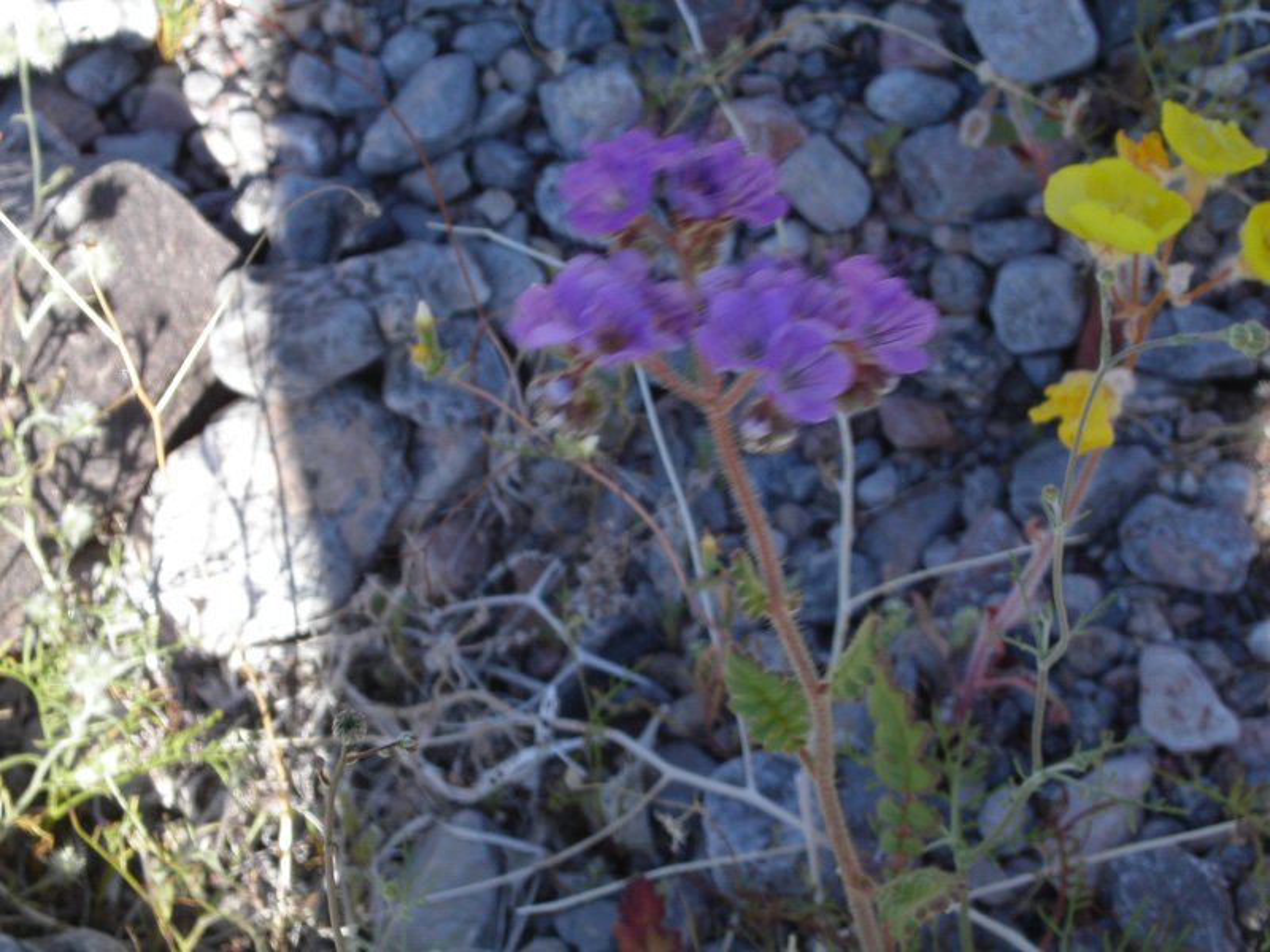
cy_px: 476
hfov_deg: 17.3
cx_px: 635
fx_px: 4182
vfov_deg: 13.0
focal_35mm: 114
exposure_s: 1/90
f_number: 8
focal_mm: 23.4
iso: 100
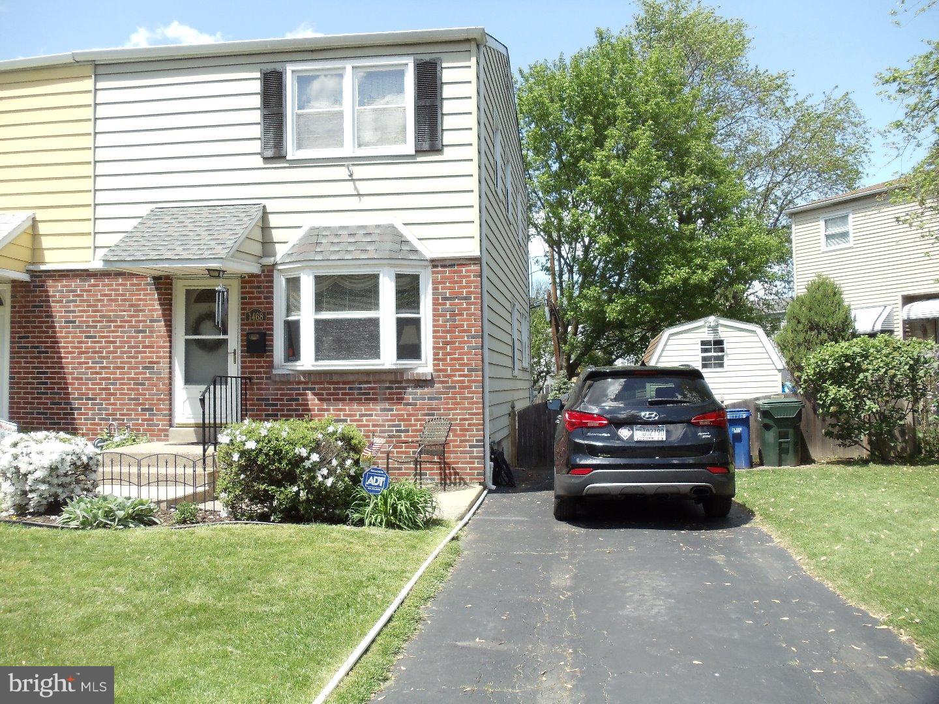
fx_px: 1194
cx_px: 470
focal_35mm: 44
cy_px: 352
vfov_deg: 32.9
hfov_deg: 42.9
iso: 100
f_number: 3.5
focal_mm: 6
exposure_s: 1/400
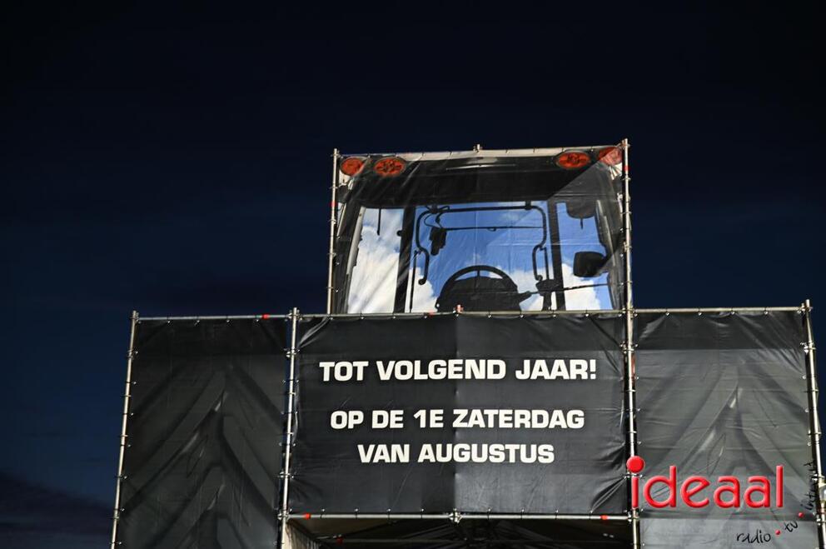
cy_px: 274
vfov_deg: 20.6
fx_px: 1513
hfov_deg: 30.5
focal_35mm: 66
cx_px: 413
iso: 640
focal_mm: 66
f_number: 3.2
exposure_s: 1/5
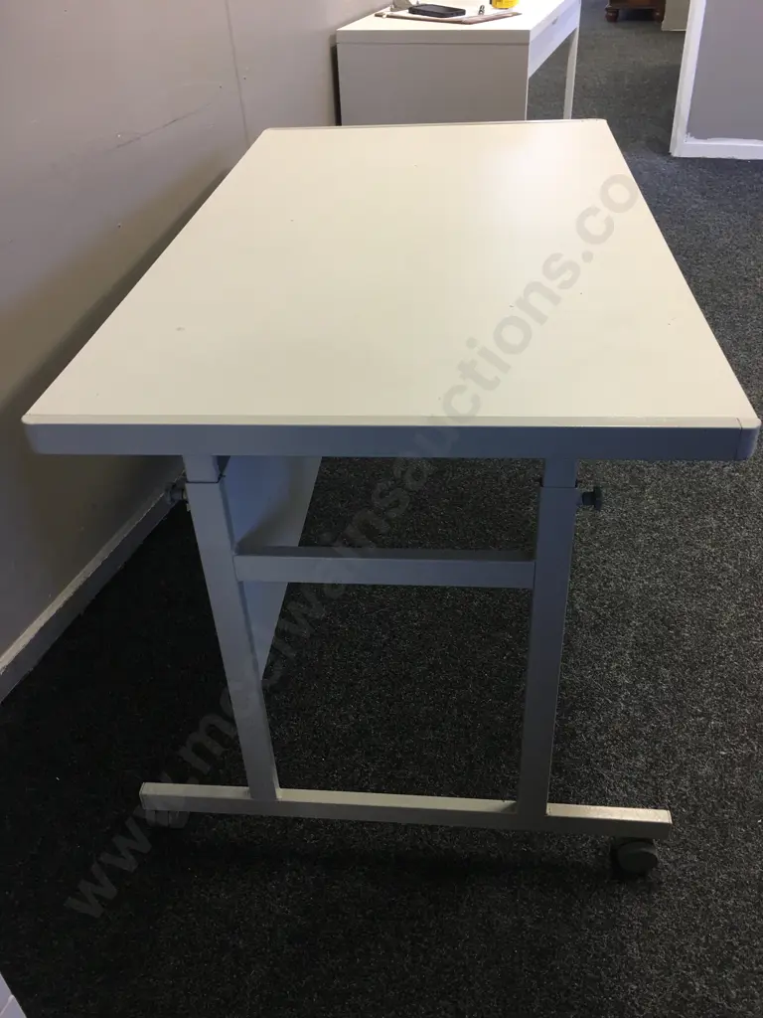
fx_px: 852
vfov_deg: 61.7
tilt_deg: -34.5
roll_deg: +1.6
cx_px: 382
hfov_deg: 48.2
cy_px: 509
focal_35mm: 29
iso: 40
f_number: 2.2
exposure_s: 1/17
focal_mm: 4.15
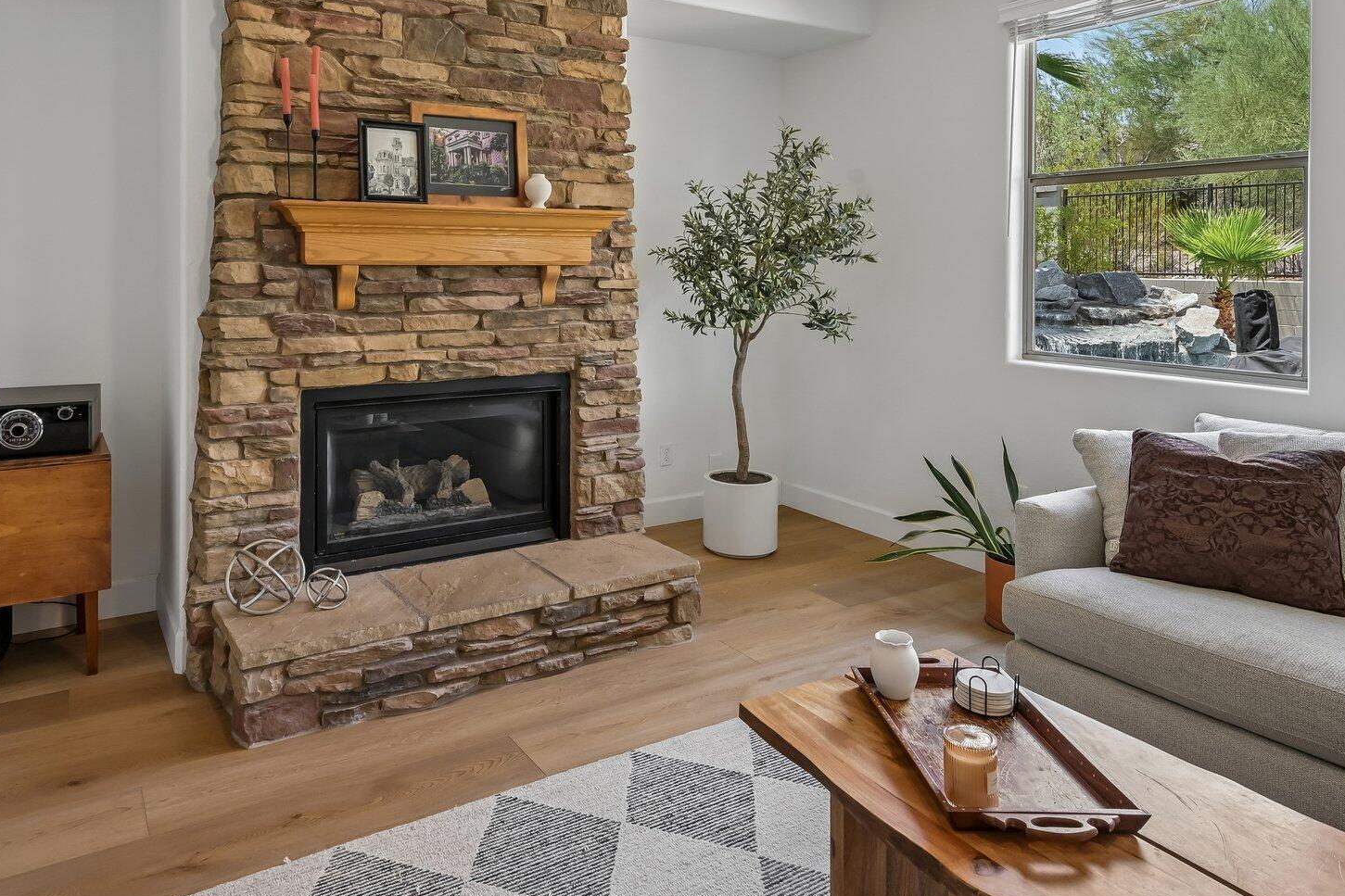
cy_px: 274
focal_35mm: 25
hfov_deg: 71.9
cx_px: 587
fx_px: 923
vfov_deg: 50.5
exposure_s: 1/60
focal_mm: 17.5
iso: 640
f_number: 8
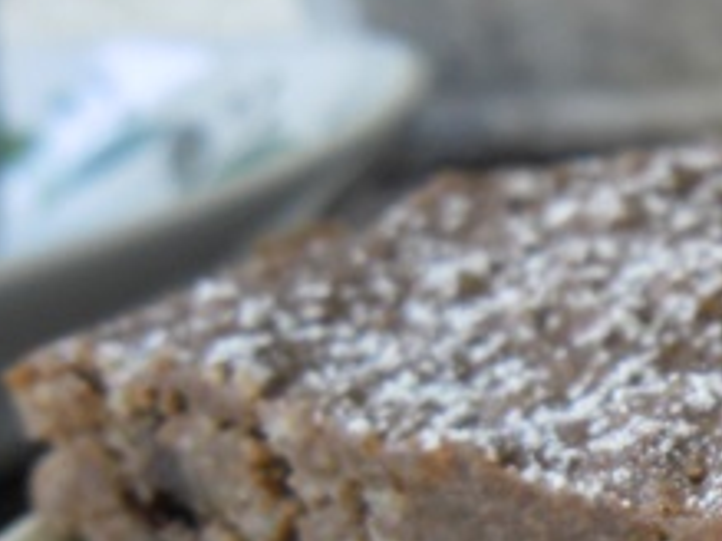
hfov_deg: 23.0
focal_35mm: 74
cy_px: 472
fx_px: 1543
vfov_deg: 19.6
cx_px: 976
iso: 100
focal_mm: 4.9
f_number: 3.5
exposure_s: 1/66
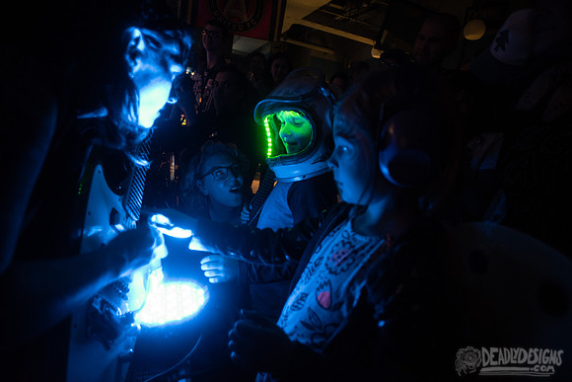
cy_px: 191
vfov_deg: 62.0
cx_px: 286
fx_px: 318
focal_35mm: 20
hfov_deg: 84.0
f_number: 2.8
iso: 2500
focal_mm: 20
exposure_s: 1/50
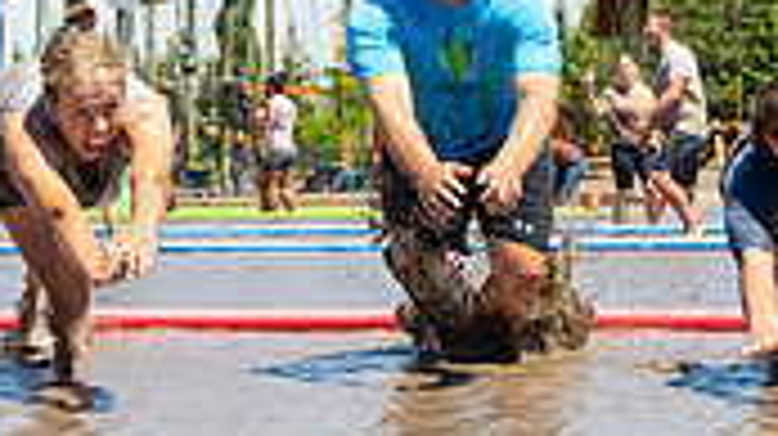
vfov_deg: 8.3
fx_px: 2968
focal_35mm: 144
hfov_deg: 14.9
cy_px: -134
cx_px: 367
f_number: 4
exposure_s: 1/2000
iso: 320
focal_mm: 34
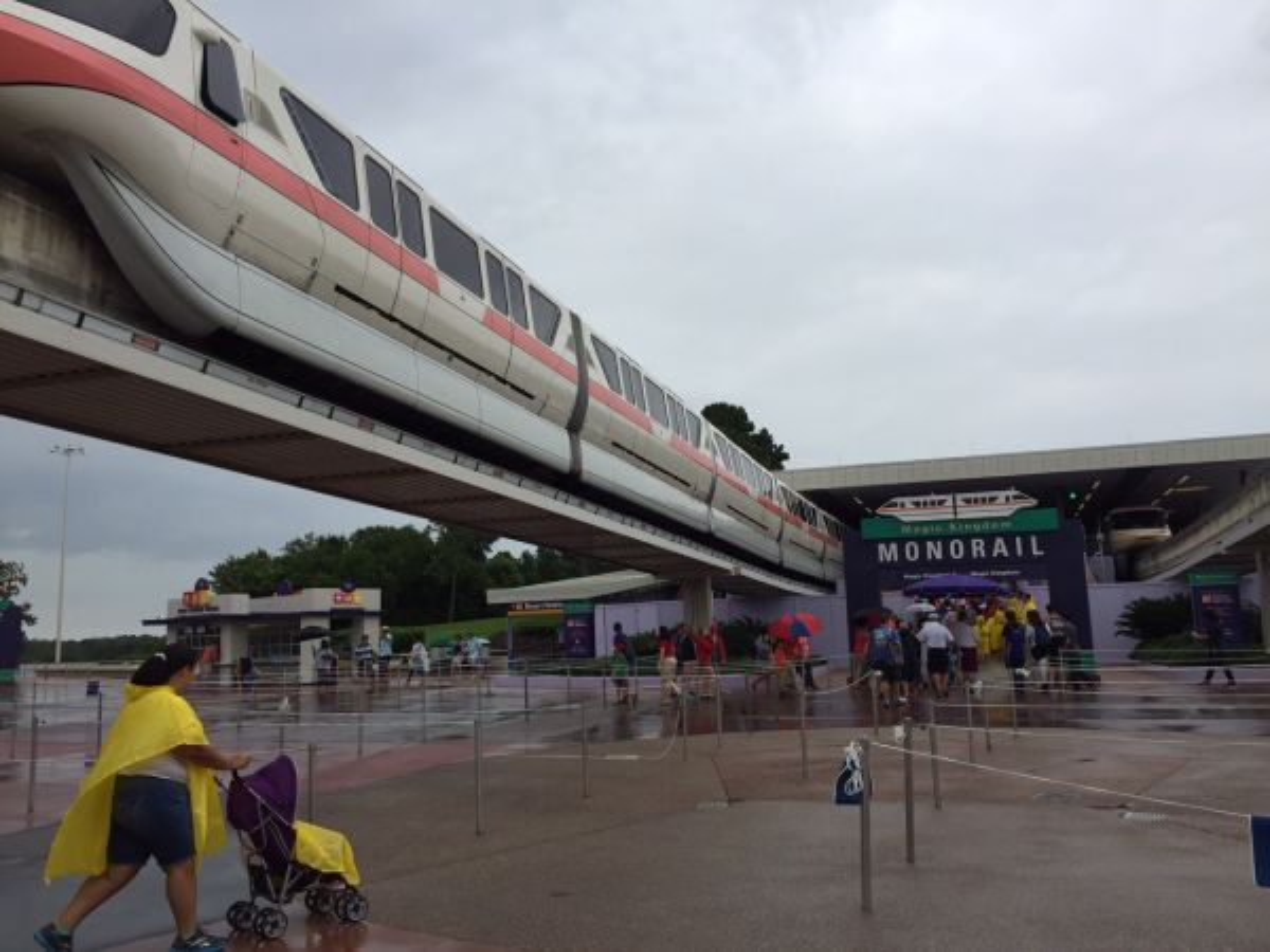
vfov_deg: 48.2
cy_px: 476
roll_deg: +1.0
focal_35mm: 29
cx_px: 635
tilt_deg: +8.3
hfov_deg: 61.7
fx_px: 1064
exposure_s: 1/2198
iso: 32
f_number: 2.2
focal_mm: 4.15
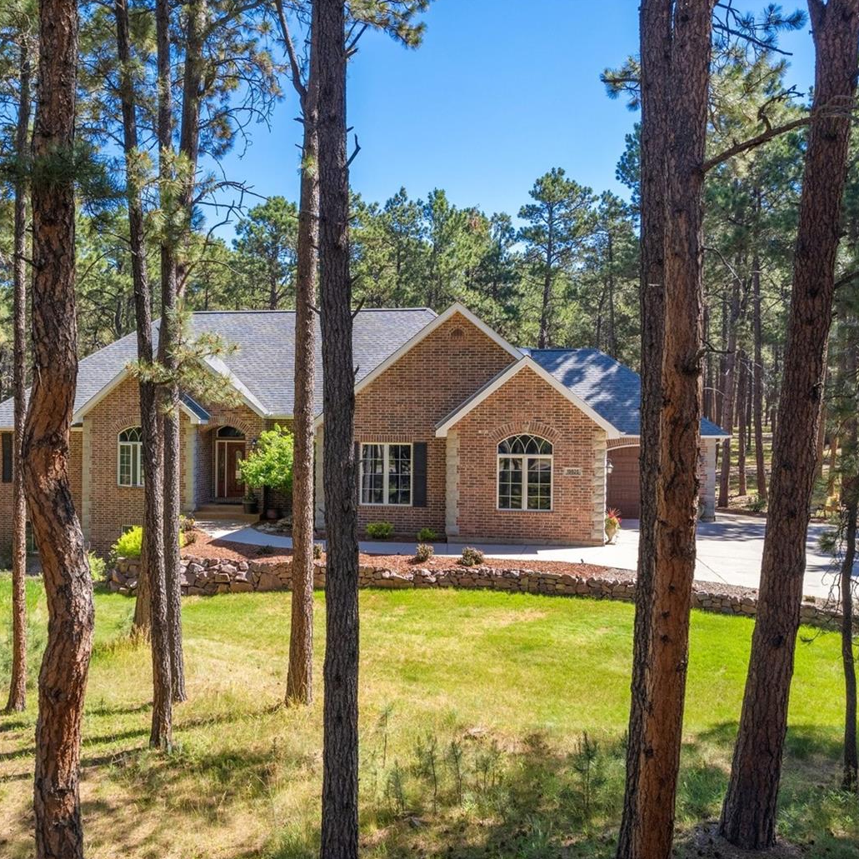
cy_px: 439
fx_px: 814
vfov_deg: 55.6
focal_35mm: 29
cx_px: 342
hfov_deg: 55.2
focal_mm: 8.38
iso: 100
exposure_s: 1/400
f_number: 2.8
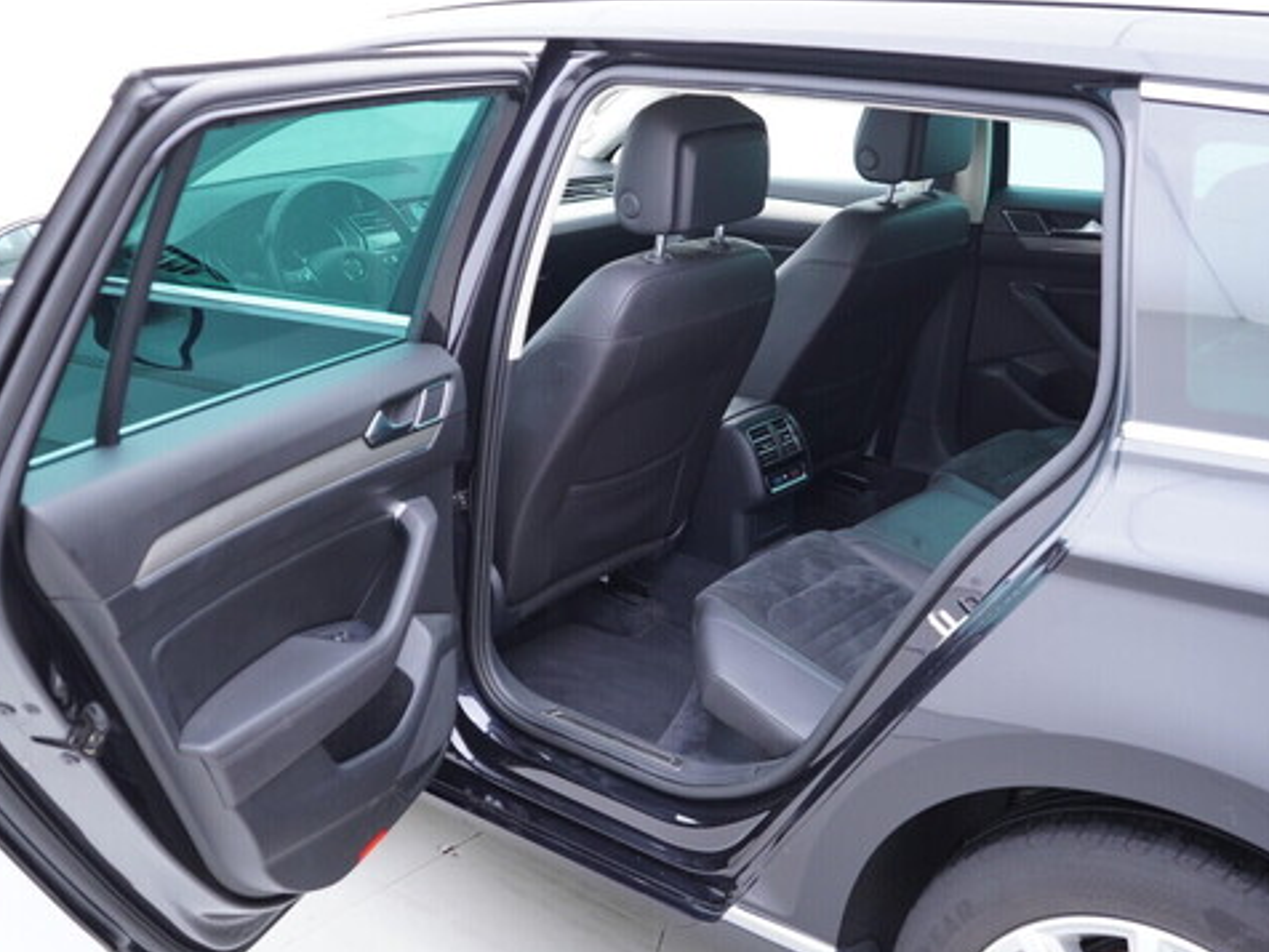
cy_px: 471
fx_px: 1466
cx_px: 608
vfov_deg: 36.0
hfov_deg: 46.8
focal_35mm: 40
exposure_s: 1/40
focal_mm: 24
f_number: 2.8
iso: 400
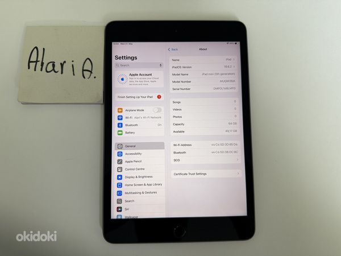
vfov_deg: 56.8
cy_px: 128
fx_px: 236
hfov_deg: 71.6
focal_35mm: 24
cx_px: 170
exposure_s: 1/121
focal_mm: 6.76
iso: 160
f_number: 1.78
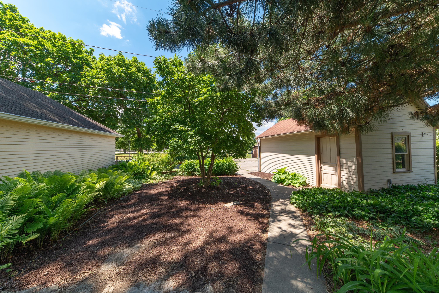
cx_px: 220
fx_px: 146
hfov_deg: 112.6
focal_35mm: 12
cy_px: 146
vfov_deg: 90.0
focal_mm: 12
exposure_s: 1/400
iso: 320
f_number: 8
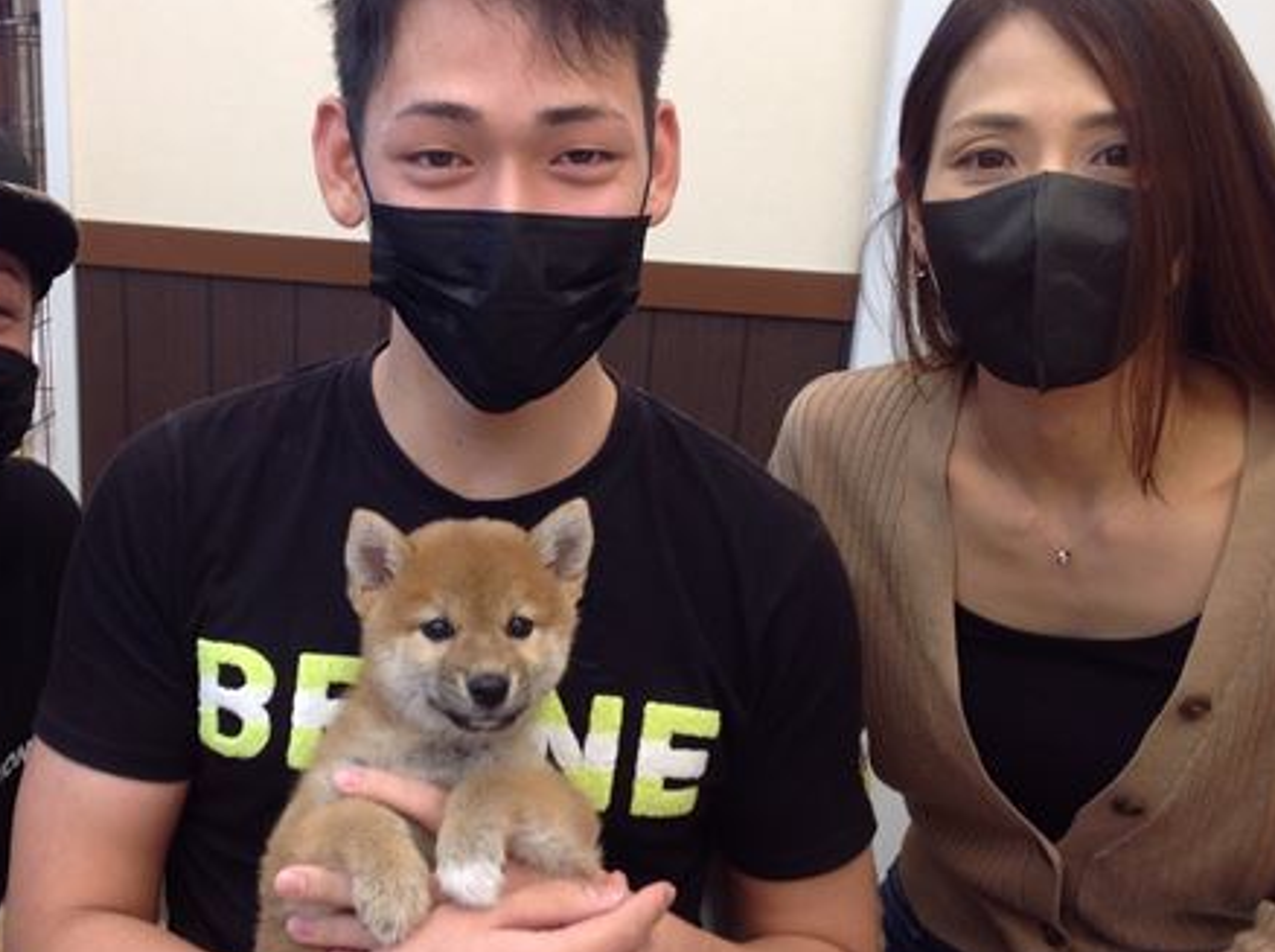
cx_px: 454
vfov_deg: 30.2
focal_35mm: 48
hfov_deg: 39.4
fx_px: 1765
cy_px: 477
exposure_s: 1/24
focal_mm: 4.28
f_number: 2.4
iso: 50
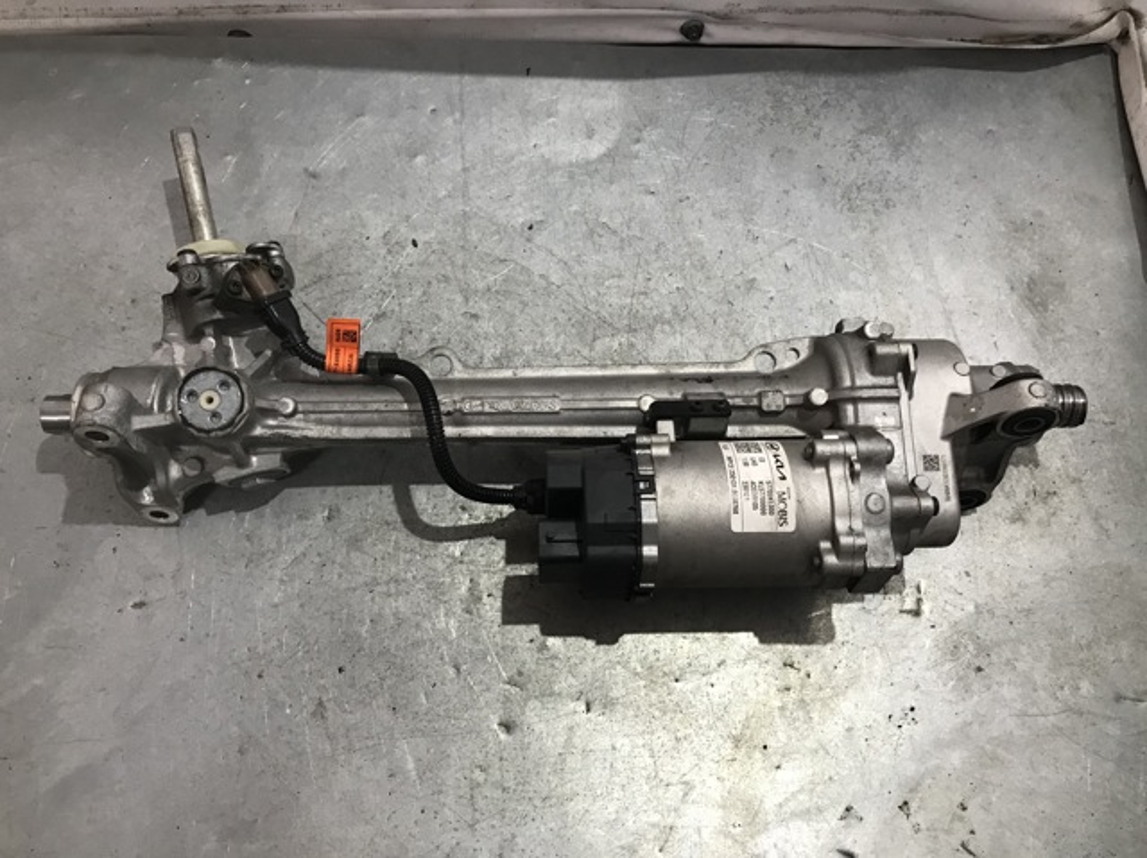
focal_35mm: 28
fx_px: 927
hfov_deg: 63.5
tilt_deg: -69.7
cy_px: 429
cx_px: 574
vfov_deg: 49.7
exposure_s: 1/17
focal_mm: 3.99
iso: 50
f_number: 1.8
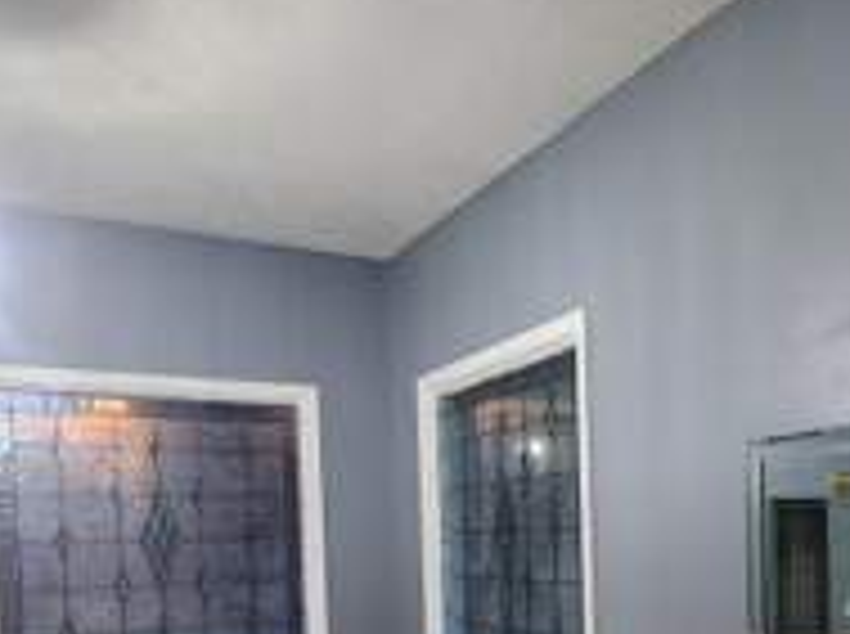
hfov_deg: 54.4
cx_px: 562
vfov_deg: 39.9
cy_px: 560
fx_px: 809
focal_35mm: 33
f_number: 2.2
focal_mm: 2.2
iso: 320
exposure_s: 1/30
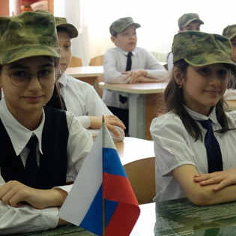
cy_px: 121
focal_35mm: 99
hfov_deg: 17.5
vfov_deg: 17.6
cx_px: 149
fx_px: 764
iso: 1250
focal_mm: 32.9
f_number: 4
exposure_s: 1/200
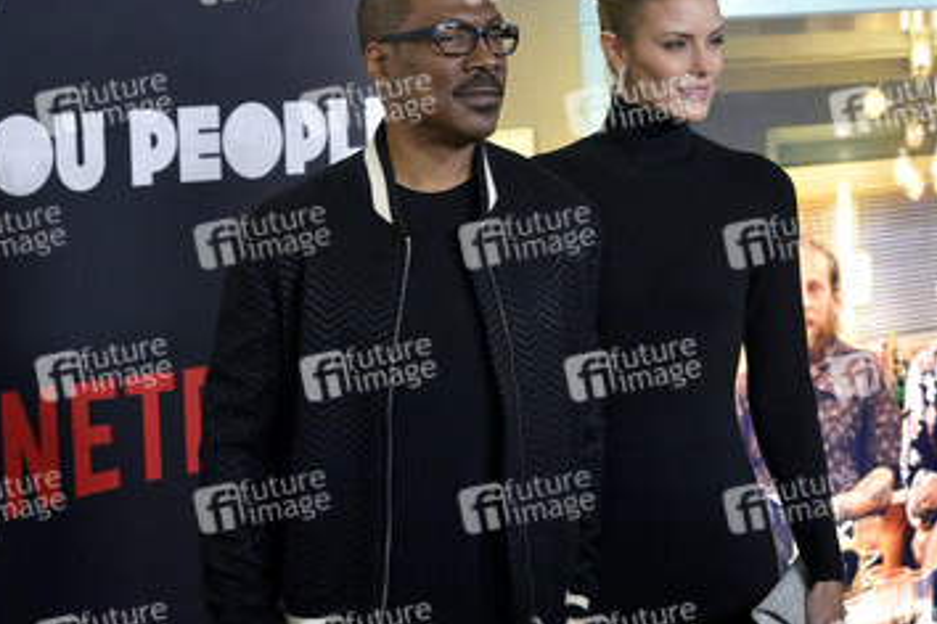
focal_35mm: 89
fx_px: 2316
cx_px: 561
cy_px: 304
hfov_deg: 22.8
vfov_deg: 15.4
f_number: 6.3
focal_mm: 70
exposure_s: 1/250
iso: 3200
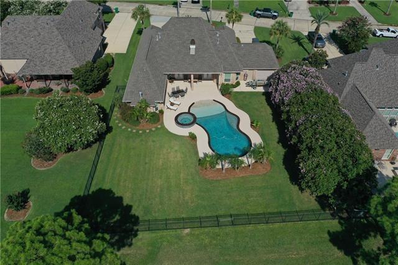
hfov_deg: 65.5
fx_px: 309
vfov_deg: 46.4
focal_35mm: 28
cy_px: 132
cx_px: 199
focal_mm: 10.26
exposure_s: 1/800
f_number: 7.1
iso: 100
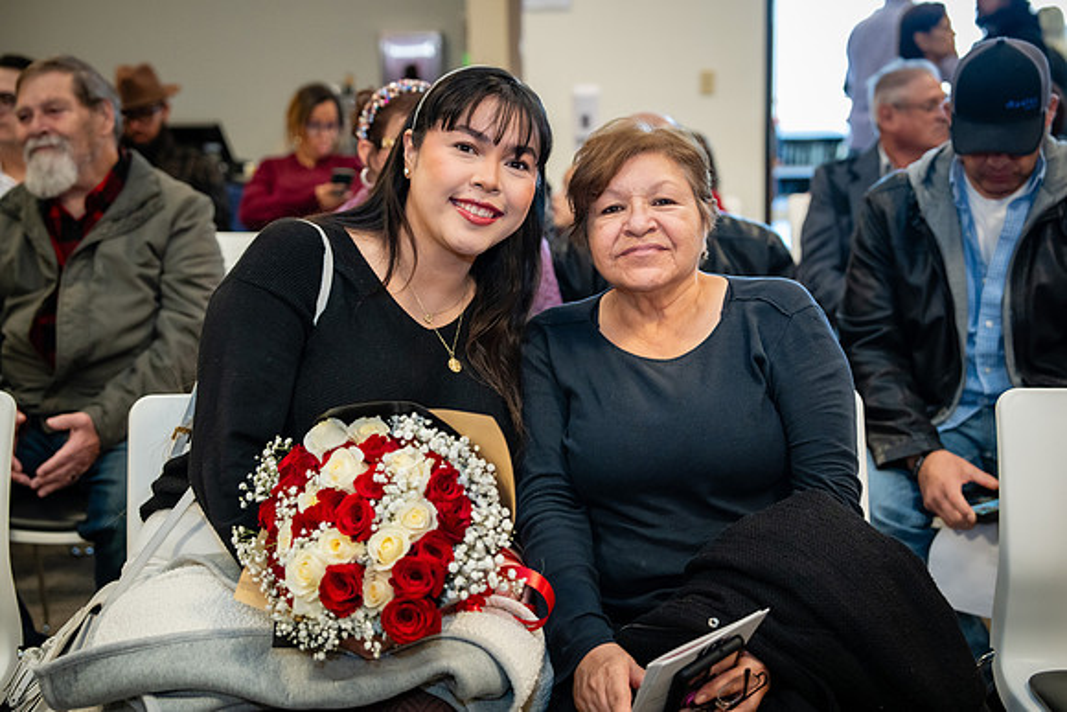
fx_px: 1679
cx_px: 554
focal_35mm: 57
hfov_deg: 35.2
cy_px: 369
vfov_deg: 23.9
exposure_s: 1/160
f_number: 2.8
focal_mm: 49
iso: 2500
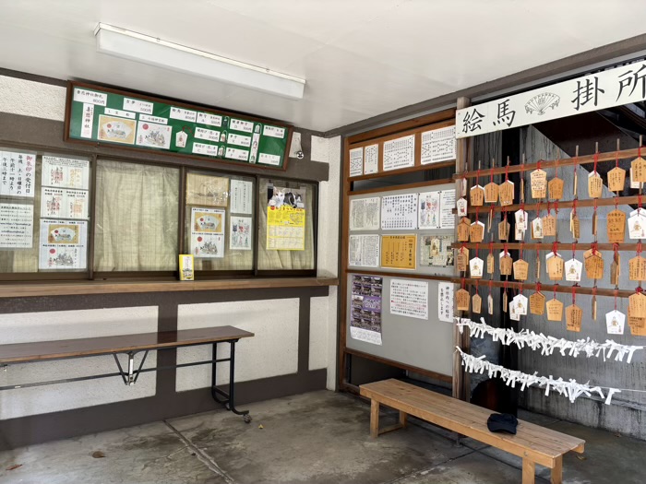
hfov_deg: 67.3
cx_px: 323
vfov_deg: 53.1
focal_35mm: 26
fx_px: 485
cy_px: 242
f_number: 1.6
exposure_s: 1/121
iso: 80
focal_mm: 5.96
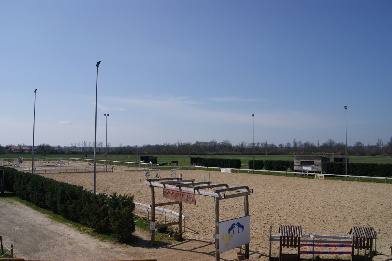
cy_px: 130
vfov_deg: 43.6
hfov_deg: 62.0
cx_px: 196
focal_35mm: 30
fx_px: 326
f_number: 10
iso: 100
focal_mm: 20
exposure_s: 1/500
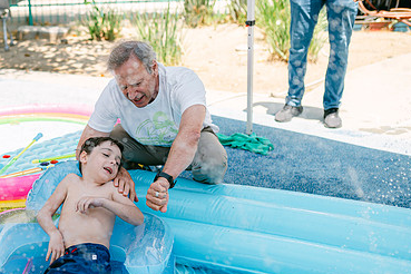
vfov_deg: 24.4
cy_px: 200
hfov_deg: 35.4
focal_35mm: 55
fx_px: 628
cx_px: 98
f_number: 2
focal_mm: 35
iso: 100
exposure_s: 1/2500
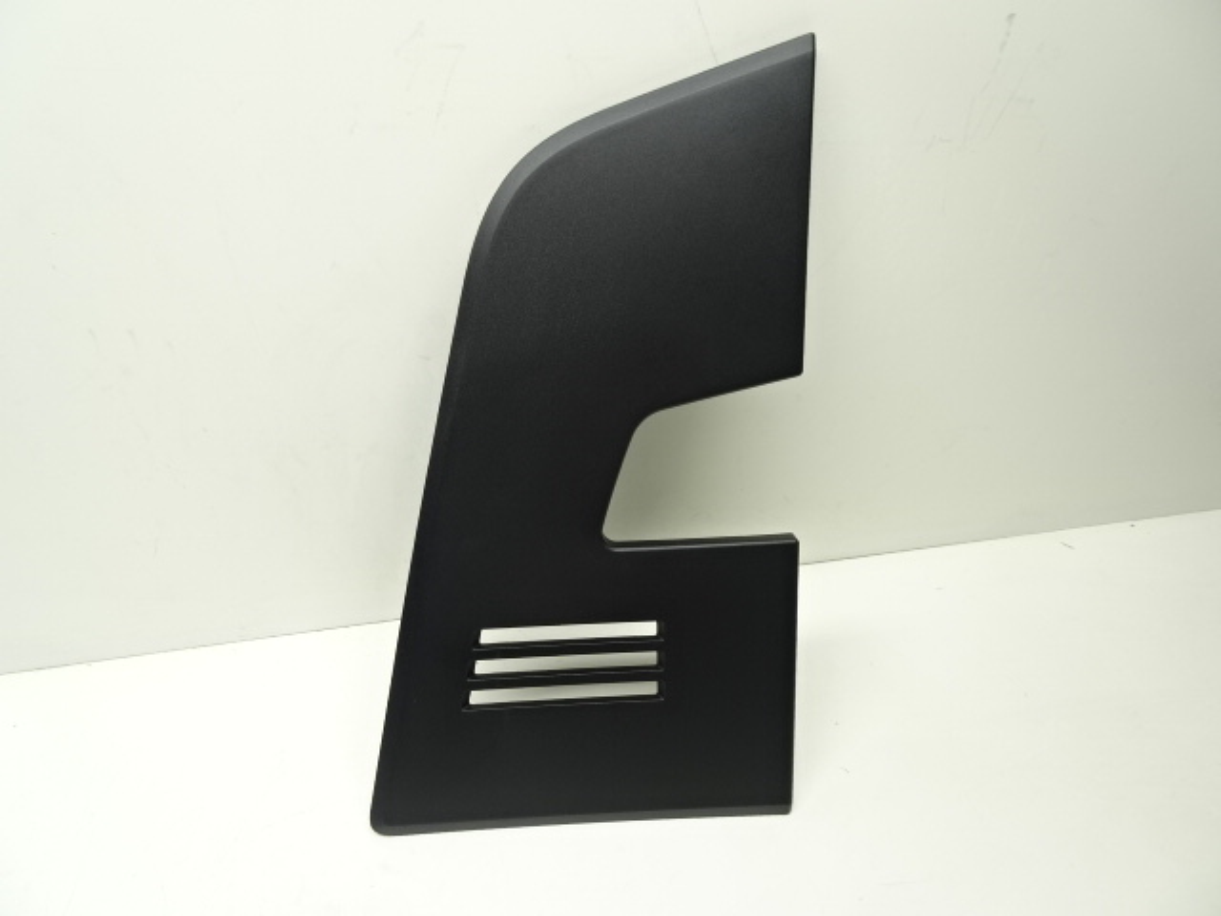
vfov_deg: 56.8
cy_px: 458
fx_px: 847
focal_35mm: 24
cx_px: 610
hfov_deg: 71.6
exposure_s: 1/30
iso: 100
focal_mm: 4.1
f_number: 3.5
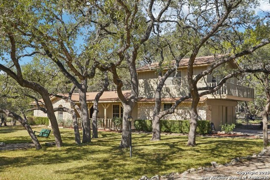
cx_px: 135
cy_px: 90
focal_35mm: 35
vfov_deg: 37.9
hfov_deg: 54.4
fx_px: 263
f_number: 8
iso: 100
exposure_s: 1/125
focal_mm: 35
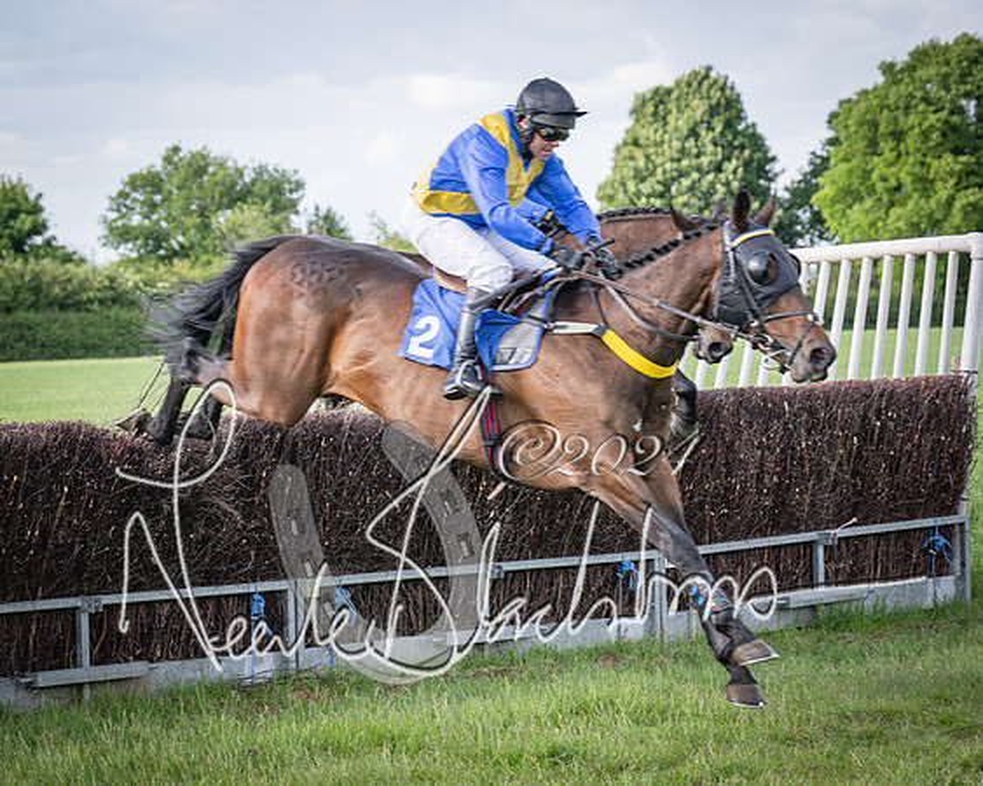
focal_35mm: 139
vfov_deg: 11.1
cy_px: 474
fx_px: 4035
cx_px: 110
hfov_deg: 13.8
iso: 400
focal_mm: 70
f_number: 4
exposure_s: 1/1250
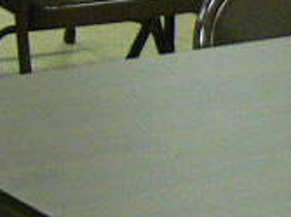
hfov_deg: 6.5
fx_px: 2319
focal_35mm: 276
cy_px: -505
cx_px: -603
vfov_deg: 5.0
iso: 200
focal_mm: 6
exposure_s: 1/13
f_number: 2.8
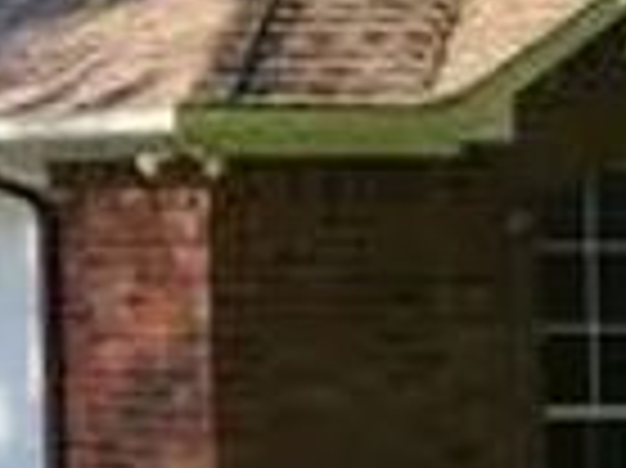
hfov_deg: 8.3
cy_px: 144
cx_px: -1414
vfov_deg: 7.7
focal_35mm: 192
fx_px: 3469
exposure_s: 1/848
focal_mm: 5.4
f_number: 1.8
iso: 40
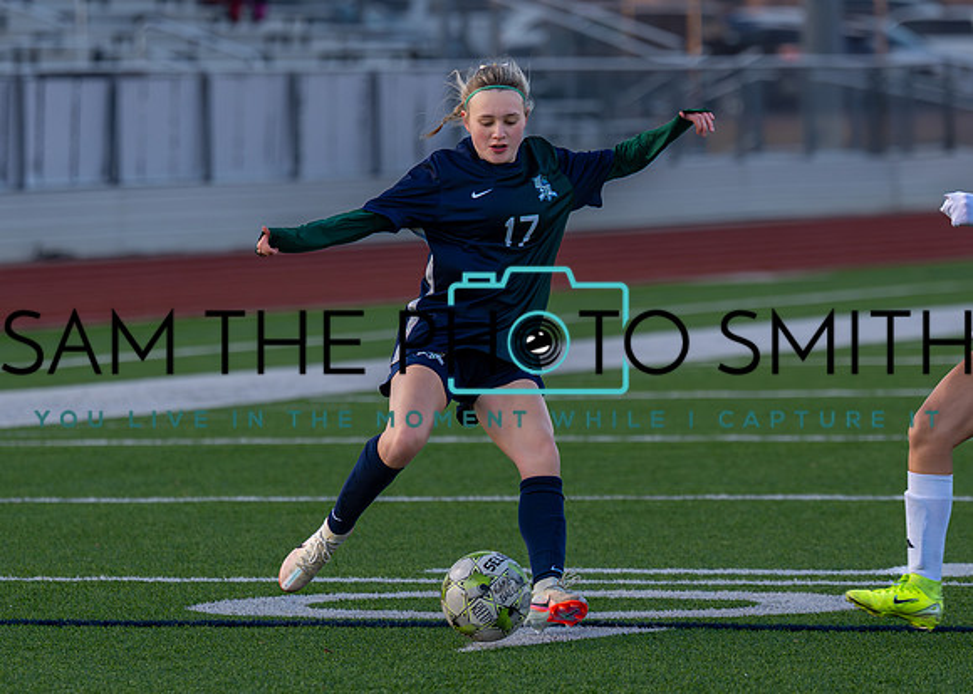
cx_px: 427
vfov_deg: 4.7
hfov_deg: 6.5
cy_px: 371
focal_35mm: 308
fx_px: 8502
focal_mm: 141
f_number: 2.8
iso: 400
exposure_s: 1/1600
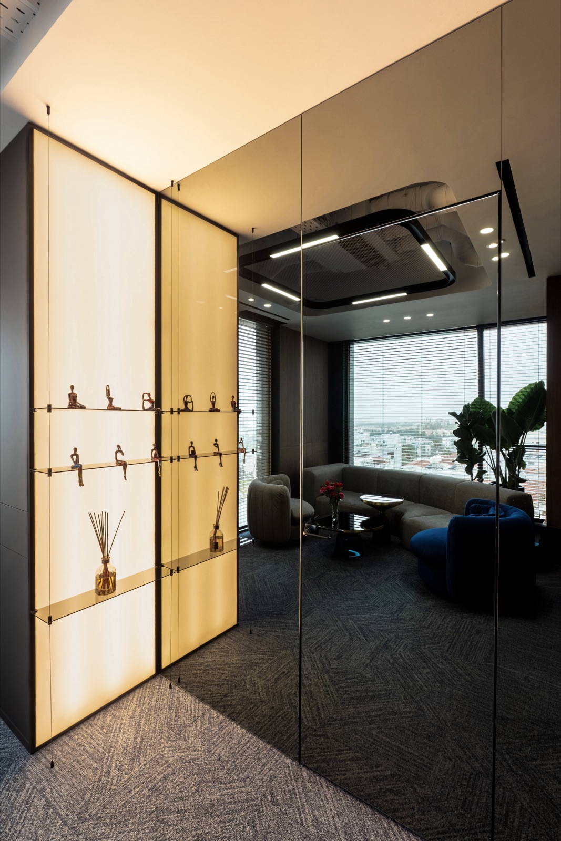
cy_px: 420
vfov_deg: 95.0
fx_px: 386
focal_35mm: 16
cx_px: 280
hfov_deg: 72.1
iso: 100
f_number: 8
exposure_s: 1/100
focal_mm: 11
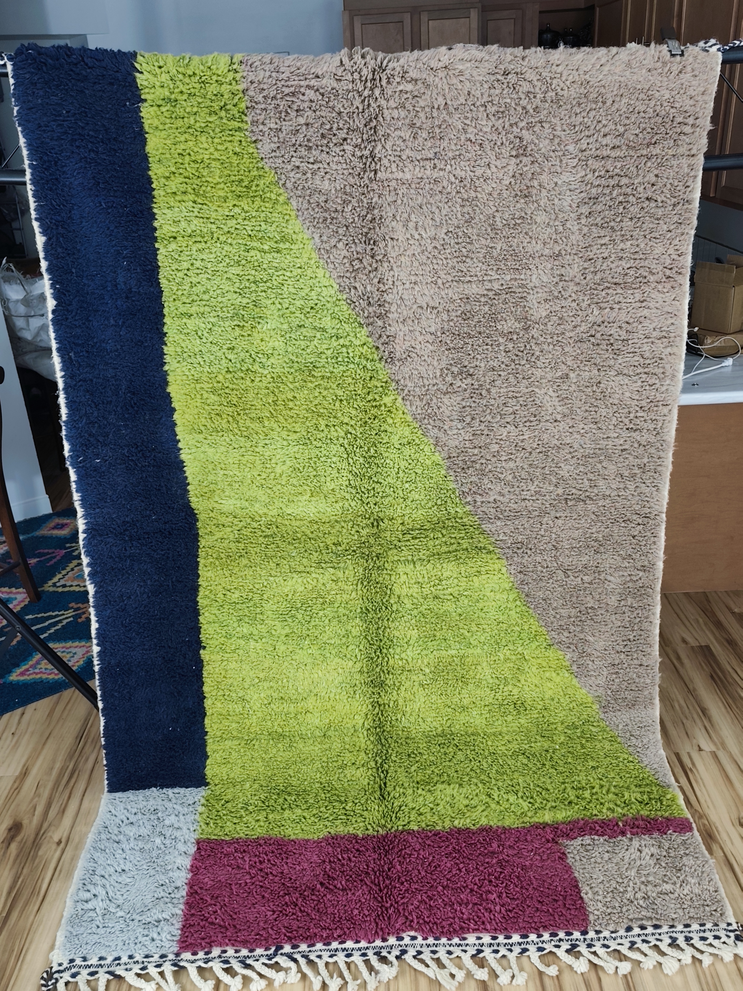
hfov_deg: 49.7
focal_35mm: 28
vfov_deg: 63.4
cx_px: 372
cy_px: 496
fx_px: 801
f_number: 1.65
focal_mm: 6.19
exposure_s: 1/120
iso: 500
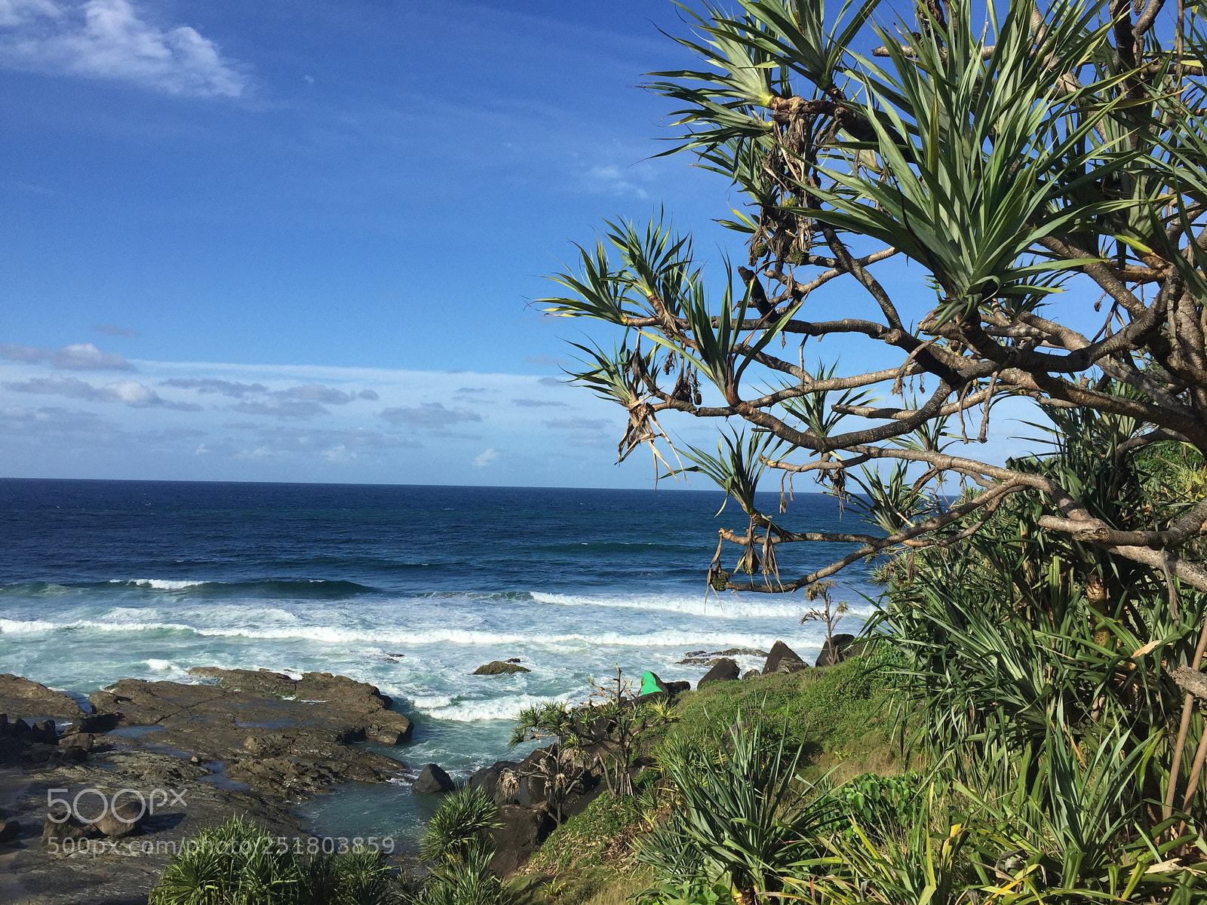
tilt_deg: +2.2
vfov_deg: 48.2
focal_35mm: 29
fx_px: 1011
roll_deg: -1.3
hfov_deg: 61.7
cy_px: 452
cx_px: 604
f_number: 2.2
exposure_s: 1/2639
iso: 32
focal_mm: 4.15
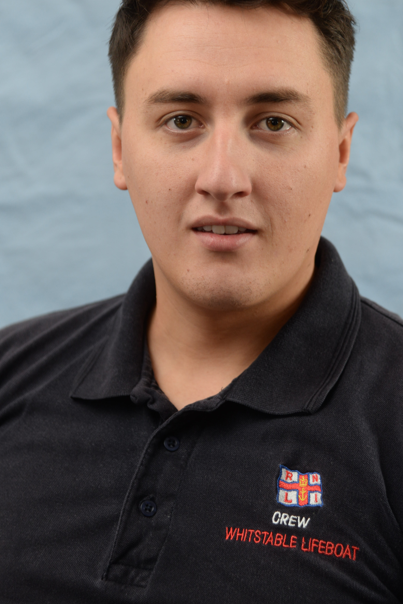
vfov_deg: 23.3
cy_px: 252
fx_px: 1460
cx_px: 232
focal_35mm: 87
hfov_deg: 15.7
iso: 500
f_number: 4
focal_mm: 65
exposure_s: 1/60
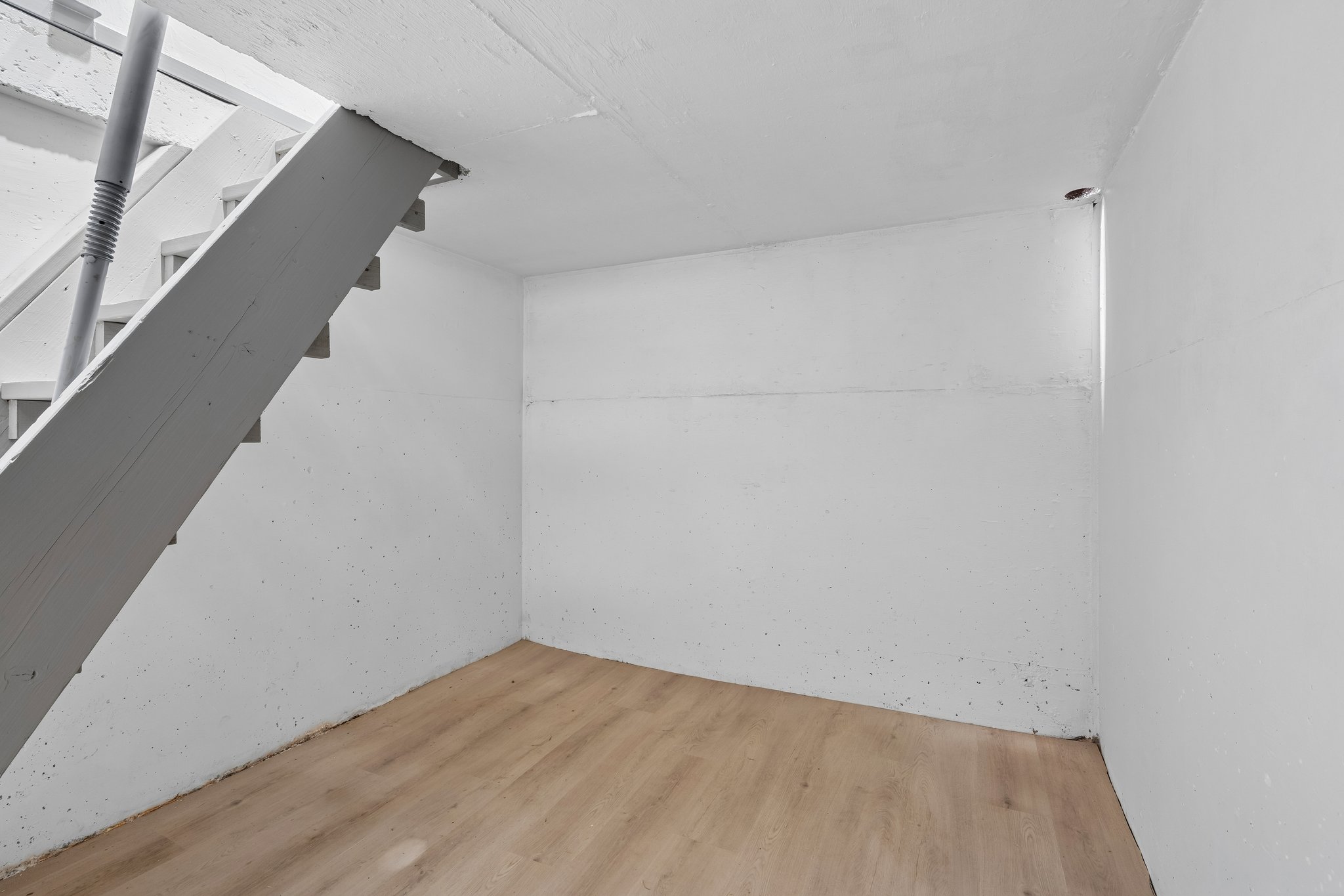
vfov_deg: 73.7
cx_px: 672
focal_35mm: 16
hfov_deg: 96.7
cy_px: 448
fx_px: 597
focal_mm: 16
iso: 200
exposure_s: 3.2
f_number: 8
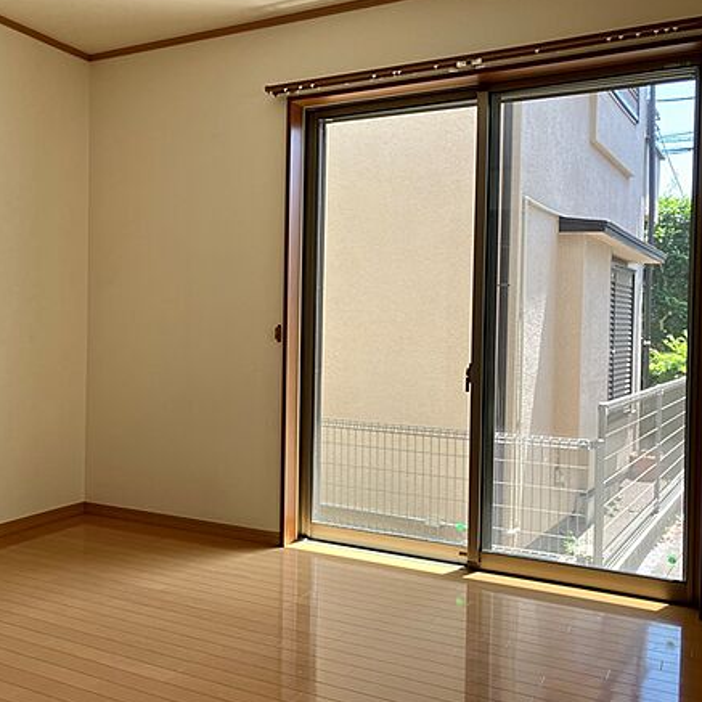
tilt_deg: -1.1
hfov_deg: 48.1
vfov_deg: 48.5
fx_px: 780
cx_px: 270
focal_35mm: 34
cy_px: 350
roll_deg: +0.0
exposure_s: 1/121
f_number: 1.8
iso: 64
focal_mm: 3.99
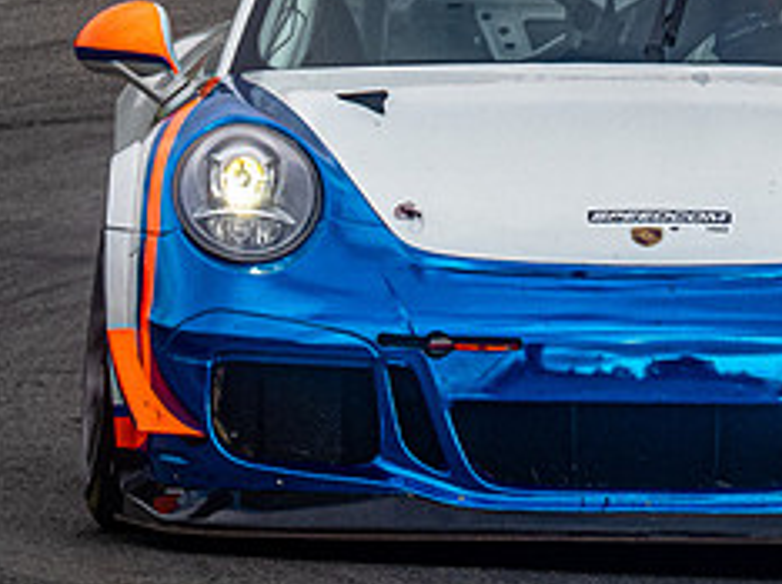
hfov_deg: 1.7
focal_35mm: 1198
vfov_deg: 1.2
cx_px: 766
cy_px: 171
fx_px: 27036
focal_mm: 210
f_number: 14
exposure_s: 1/250
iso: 400
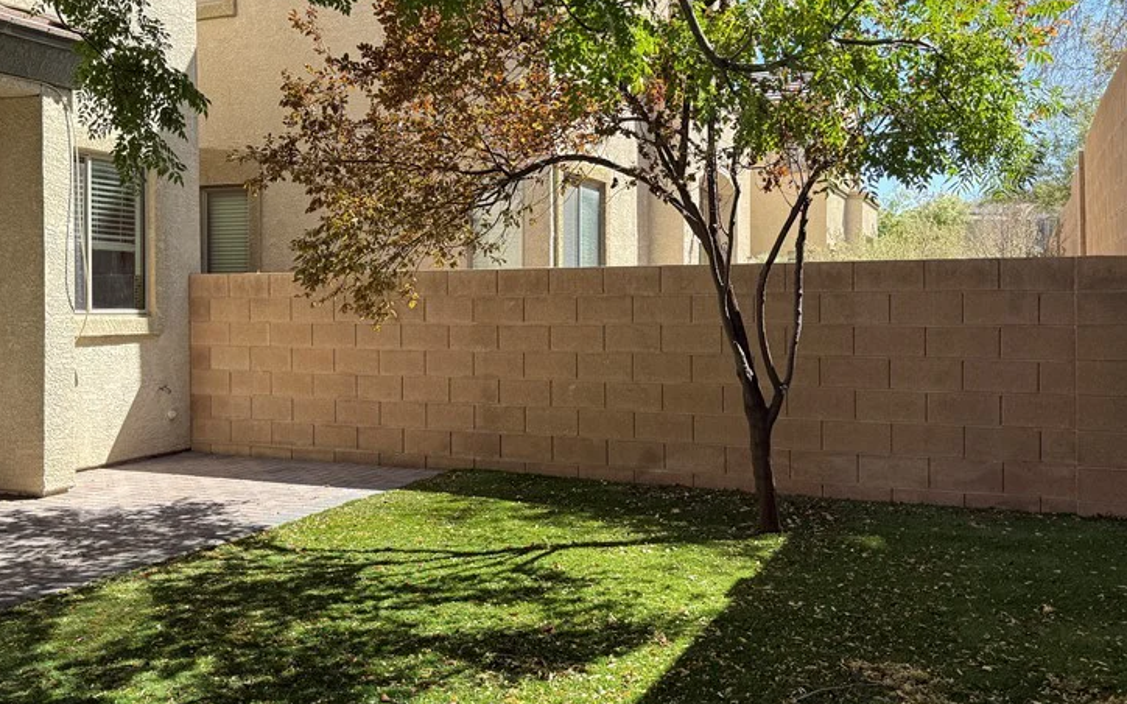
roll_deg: -0.3
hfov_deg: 53.7
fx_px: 1105
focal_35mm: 36
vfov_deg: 35.3
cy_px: 313
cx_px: 456
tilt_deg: -0.3
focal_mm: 6.76
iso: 80
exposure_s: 1/1292
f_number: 1.78
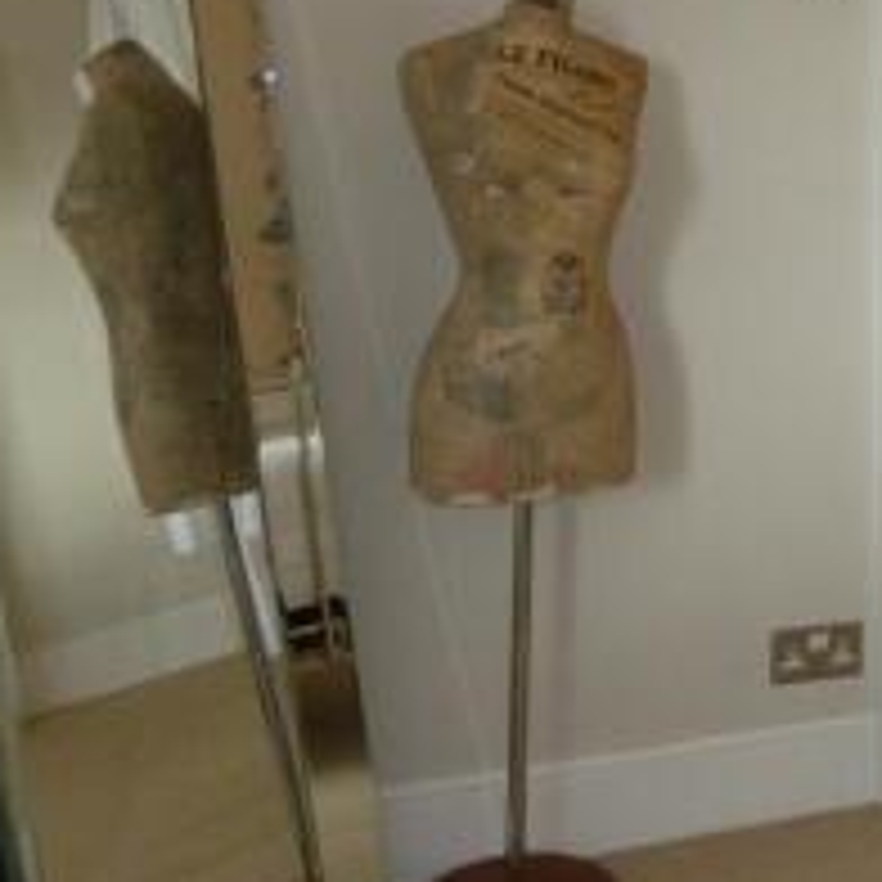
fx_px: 2047
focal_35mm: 71
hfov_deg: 21.8
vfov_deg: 23.7
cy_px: 88
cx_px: 1168
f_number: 3.3
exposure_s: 1/30
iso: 200
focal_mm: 4.4
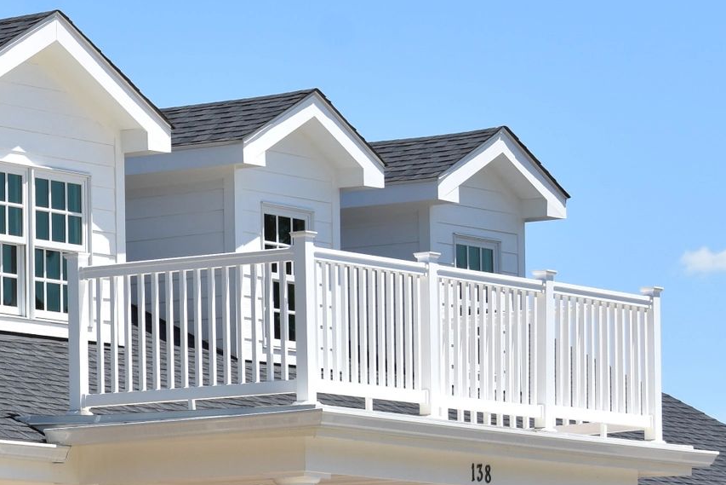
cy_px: 575
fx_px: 4992
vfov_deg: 5.5
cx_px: -98
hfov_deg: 8.2
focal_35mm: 248
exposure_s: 1/500
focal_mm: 55
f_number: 8
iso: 180
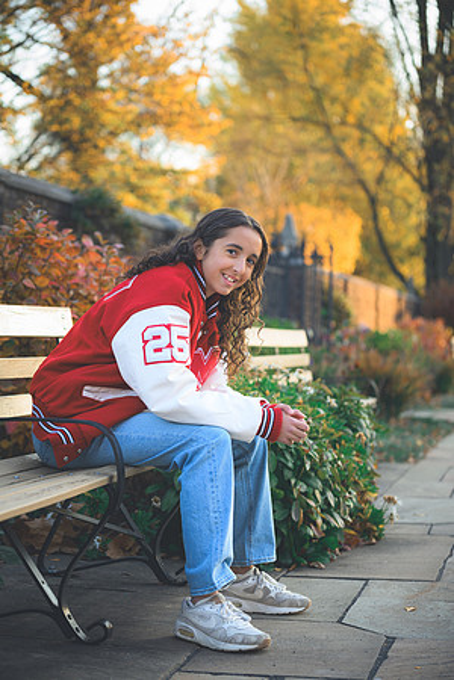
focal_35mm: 70
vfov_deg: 28.8
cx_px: 227
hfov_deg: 19.5
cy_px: 340
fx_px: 1324
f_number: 2.8
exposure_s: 1/250
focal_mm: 70
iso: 640
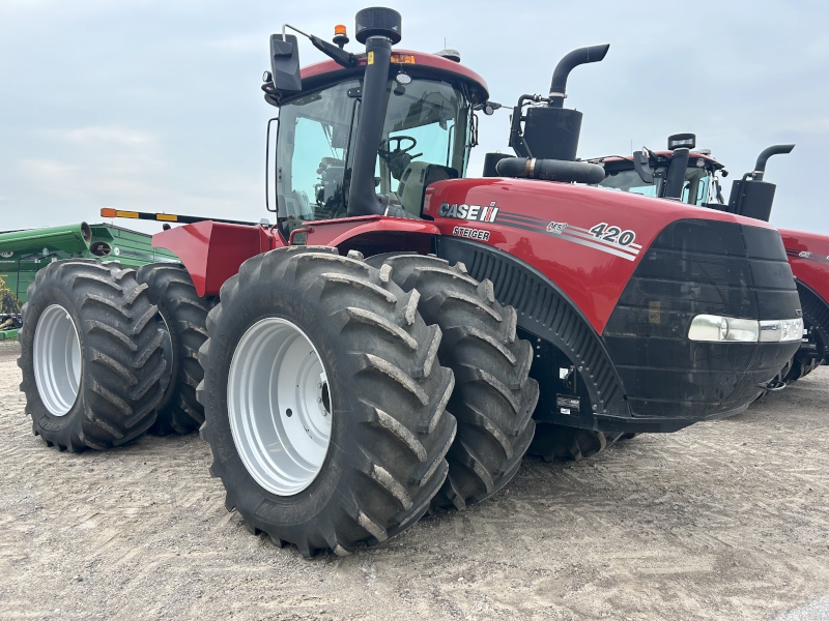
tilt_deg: +0.3
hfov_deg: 67.3
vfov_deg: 53.1
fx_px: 623
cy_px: 310
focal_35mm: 26
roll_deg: +0.1
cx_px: 414
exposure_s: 1/1645
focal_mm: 5.7
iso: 50
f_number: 1.5
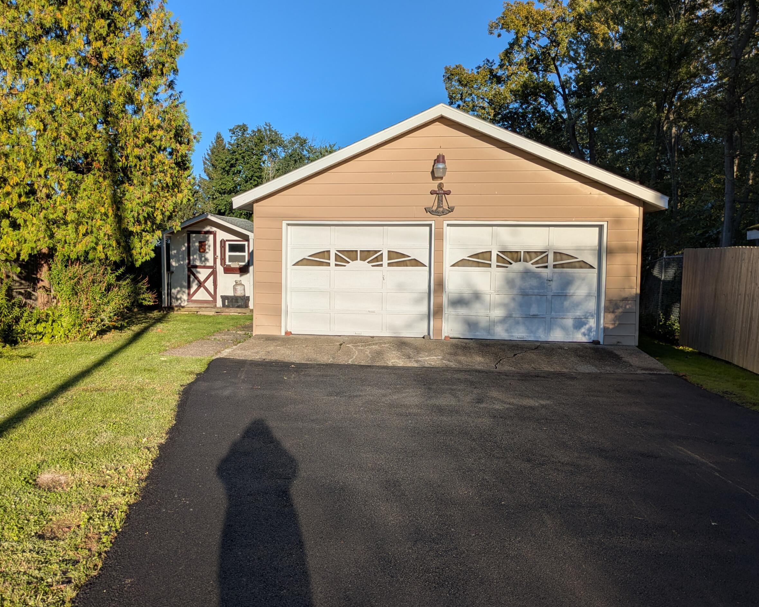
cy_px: 300
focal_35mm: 31
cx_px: 354
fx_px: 696
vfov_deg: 47.1
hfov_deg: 57.1
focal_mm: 5.43
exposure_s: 1/3378
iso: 54
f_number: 1.89
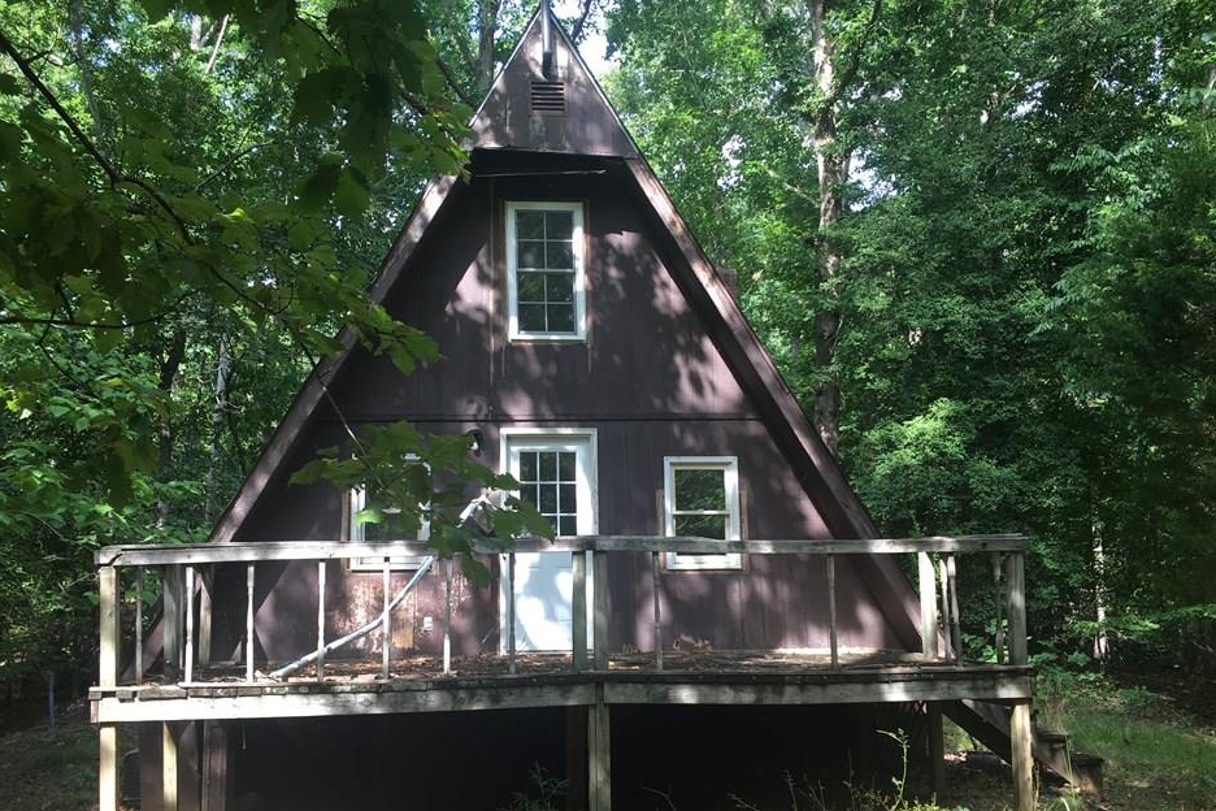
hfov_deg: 57.2
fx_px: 1115
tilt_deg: +7.1
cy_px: 467
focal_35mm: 33
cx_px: 579
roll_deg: -0.1
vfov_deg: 39.9
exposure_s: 1/128
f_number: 2.2
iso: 25
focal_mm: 4.15
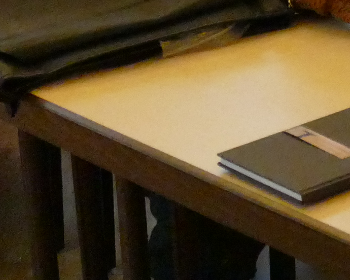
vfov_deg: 7.3
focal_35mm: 201
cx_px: 452
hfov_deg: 9.4
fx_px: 2082
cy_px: -367
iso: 3200
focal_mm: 13.7
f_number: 3.1
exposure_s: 1/125
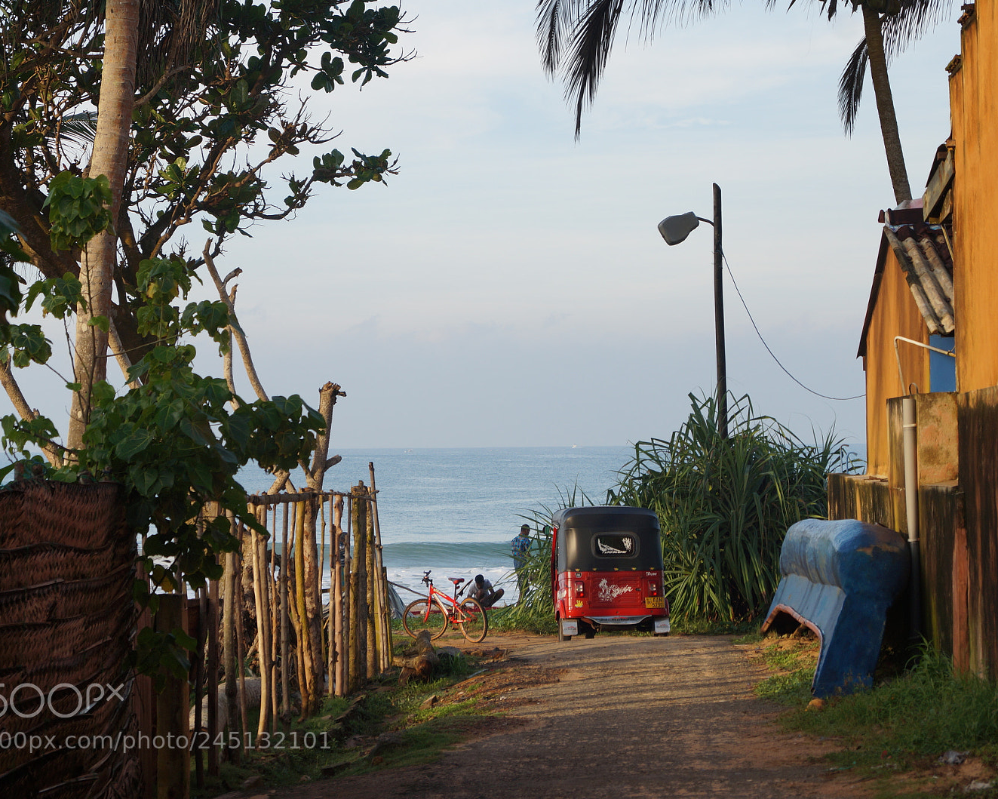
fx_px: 2764
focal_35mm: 94
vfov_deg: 16.4
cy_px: 398
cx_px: 540
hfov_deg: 20.5
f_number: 5.6
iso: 100
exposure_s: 1/160
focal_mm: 55
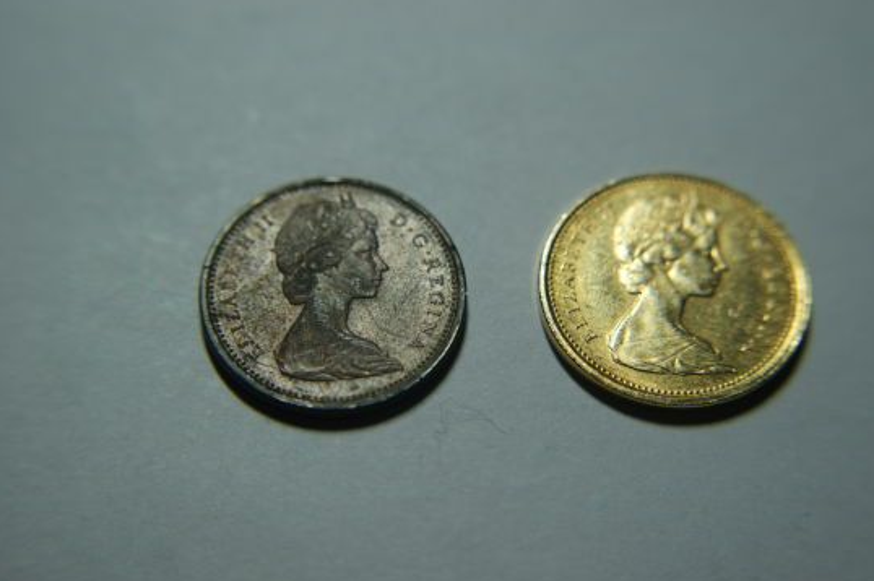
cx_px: 445
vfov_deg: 23.1
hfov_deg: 34.2
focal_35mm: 59
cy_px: 290
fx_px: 1421
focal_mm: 35
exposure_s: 1/60
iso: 100
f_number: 4.5
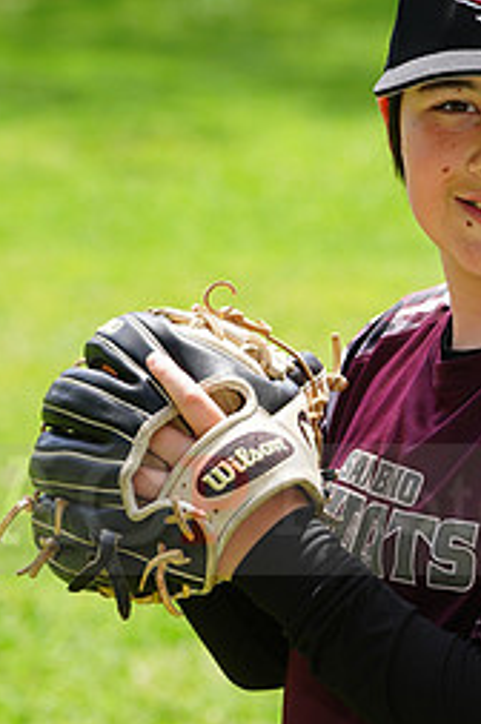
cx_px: 484
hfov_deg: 3.2
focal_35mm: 429
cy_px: 484
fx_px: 8621
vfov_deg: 4.8
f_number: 8
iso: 200
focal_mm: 187
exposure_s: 1/160
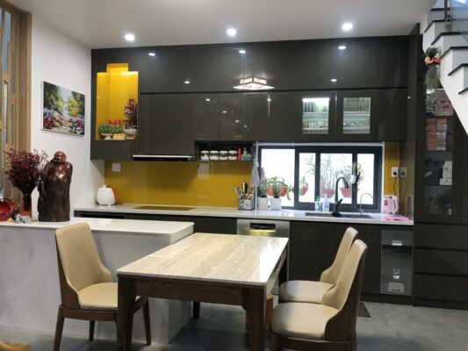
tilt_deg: -0.1
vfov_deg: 49.8
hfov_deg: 63.4
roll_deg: -0.1
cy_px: 176
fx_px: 379
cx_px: 234
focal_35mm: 28
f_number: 1.8
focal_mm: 4
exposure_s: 1/30
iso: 32
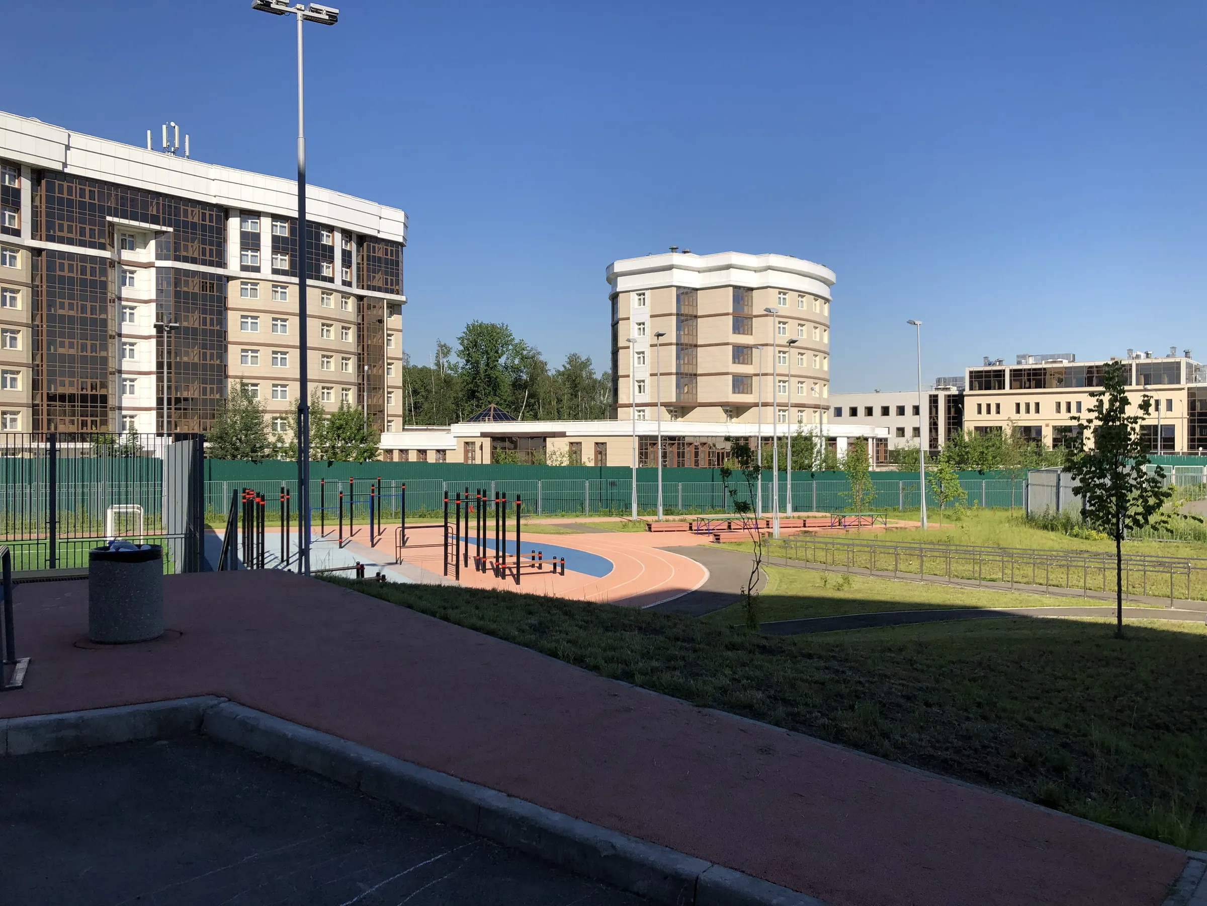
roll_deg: -0.3
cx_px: 604
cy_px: 453
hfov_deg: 63.4
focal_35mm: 28
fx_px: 976
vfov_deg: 49.7
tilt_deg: +2.2
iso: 20
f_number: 1.8
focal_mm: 4
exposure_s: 1/2433
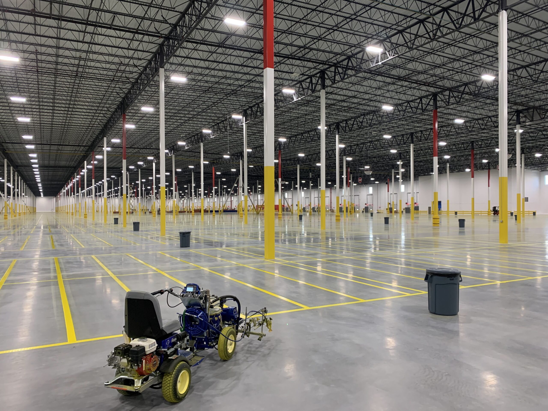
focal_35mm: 26
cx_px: 274
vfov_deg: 53.1
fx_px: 412
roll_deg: -0.2
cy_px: 206
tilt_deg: +0.6
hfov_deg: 67.3
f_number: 1.8
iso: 100
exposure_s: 1/60
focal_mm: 4.25
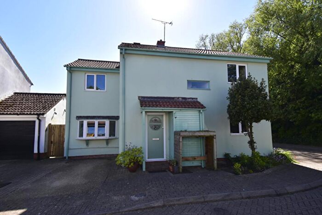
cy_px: 108
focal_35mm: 18
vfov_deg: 67.4
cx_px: 161
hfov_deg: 90.0
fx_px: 161
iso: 640
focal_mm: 12
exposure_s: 1/800
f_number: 8
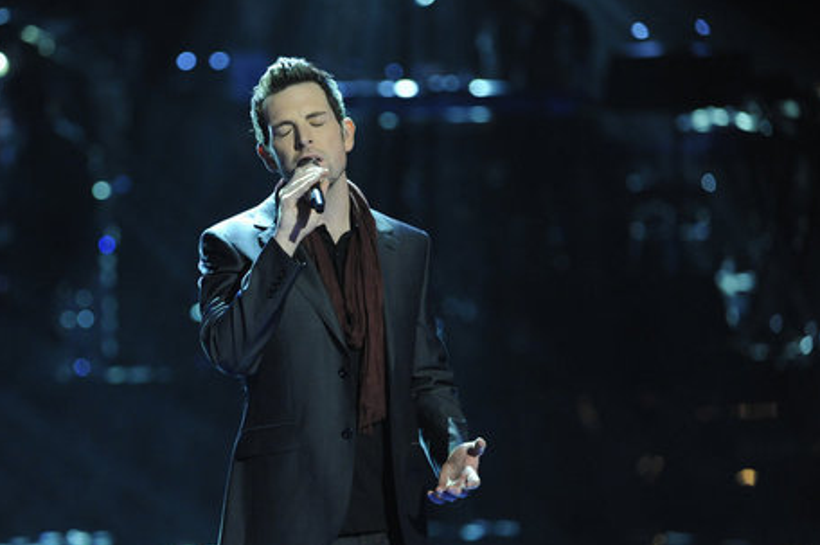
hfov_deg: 6.0
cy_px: 255
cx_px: 316
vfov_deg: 4.0
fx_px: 7782
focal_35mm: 342
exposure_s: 1/80
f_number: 4
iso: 3200
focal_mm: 260
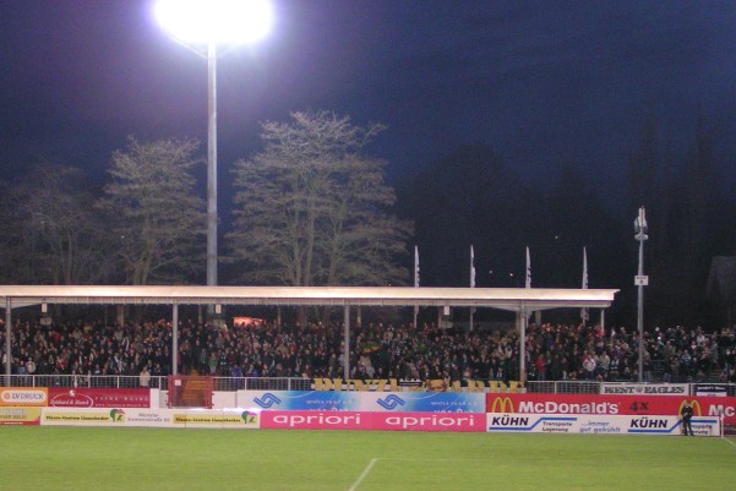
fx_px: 1697
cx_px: 255
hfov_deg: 24.4
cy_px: 290
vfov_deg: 16.5
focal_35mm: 83
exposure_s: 1/30
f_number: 3.2
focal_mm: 9.2
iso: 200
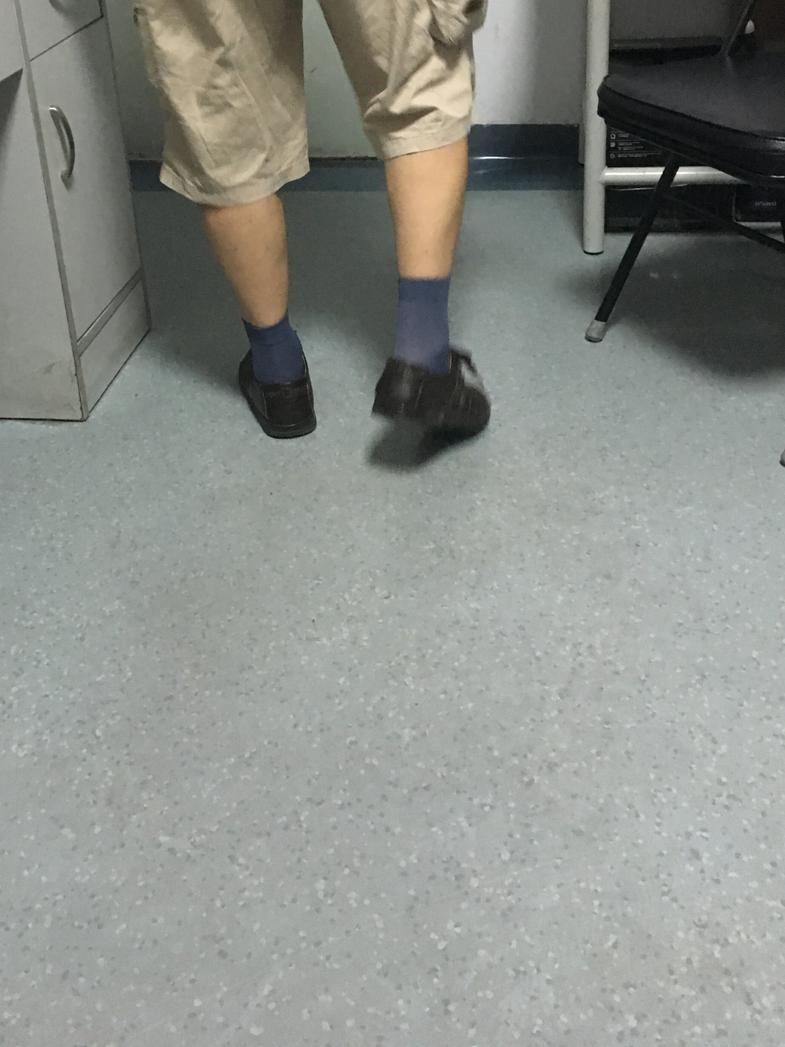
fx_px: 1270
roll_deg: +4.6
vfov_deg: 43.7
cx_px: 332
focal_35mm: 42
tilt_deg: -22.3
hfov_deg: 34.3
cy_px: 291
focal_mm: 4.15
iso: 250
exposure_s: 1/17
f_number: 2.2
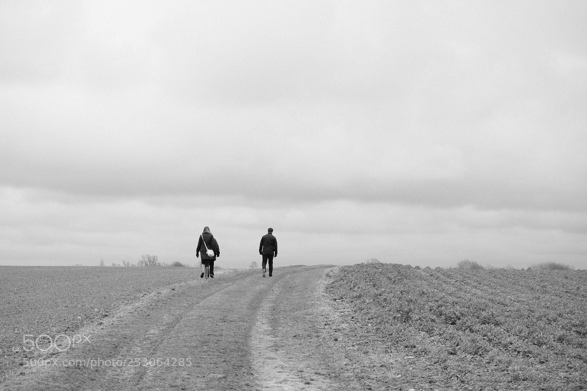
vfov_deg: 16.4
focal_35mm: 83
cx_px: 294
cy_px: 196
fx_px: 1353
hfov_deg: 24.5
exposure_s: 1/340
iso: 400
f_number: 4
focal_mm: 55
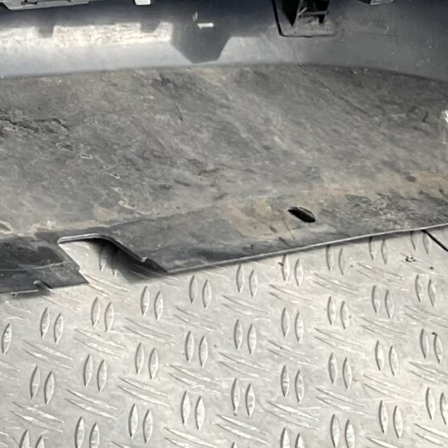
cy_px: -17
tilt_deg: -32.8
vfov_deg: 14.3
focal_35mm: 120
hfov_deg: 12.2
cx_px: -547
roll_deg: -11.4
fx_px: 1757
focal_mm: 3
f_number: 1.8
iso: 16
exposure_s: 1/188
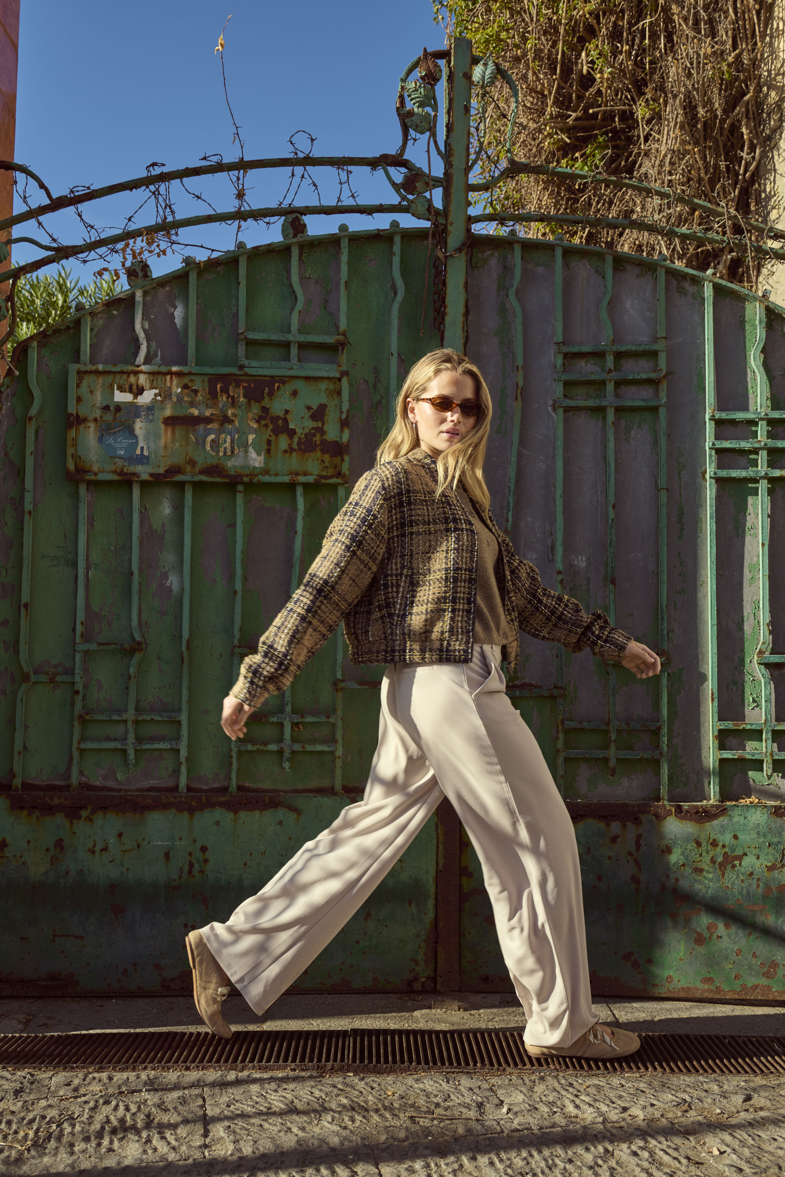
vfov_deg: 58.7
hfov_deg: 41.1
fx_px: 1046
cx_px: 392
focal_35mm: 32
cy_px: 588
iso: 125
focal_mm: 32
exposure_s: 1/320
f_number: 8
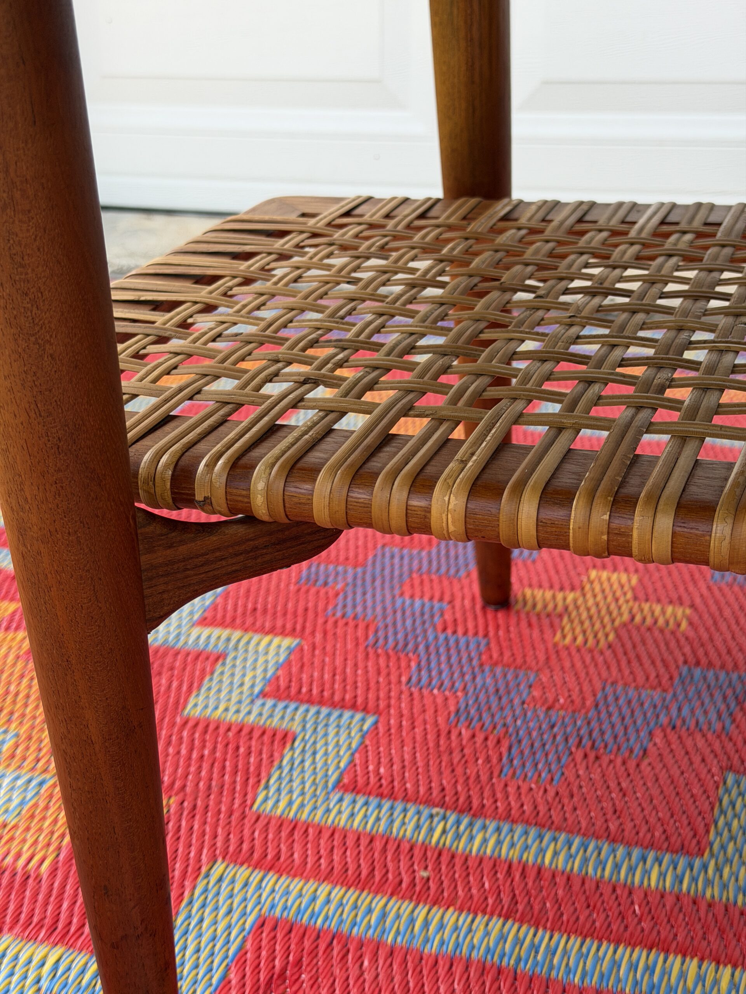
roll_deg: +0.0
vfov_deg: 39.7
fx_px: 1379
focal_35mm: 48
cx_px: 373
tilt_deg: -18.9
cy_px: 497
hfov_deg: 30.3
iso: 64
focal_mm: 6.76
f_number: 1.78
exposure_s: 1/499
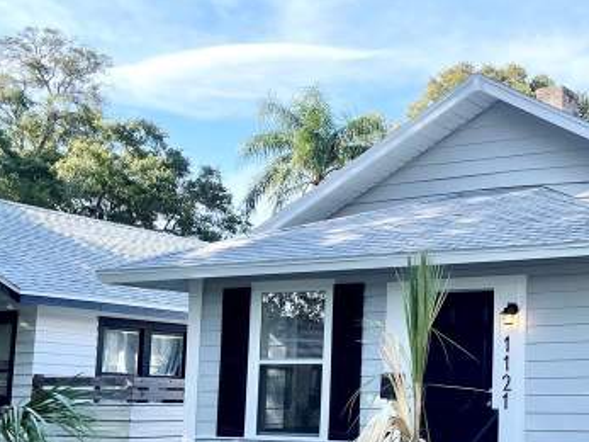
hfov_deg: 30.3
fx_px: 1021
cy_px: 286
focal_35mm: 60
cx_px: 564
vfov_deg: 24.3
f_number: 1.6
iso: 32
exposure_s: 1/2433
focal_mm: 5.1
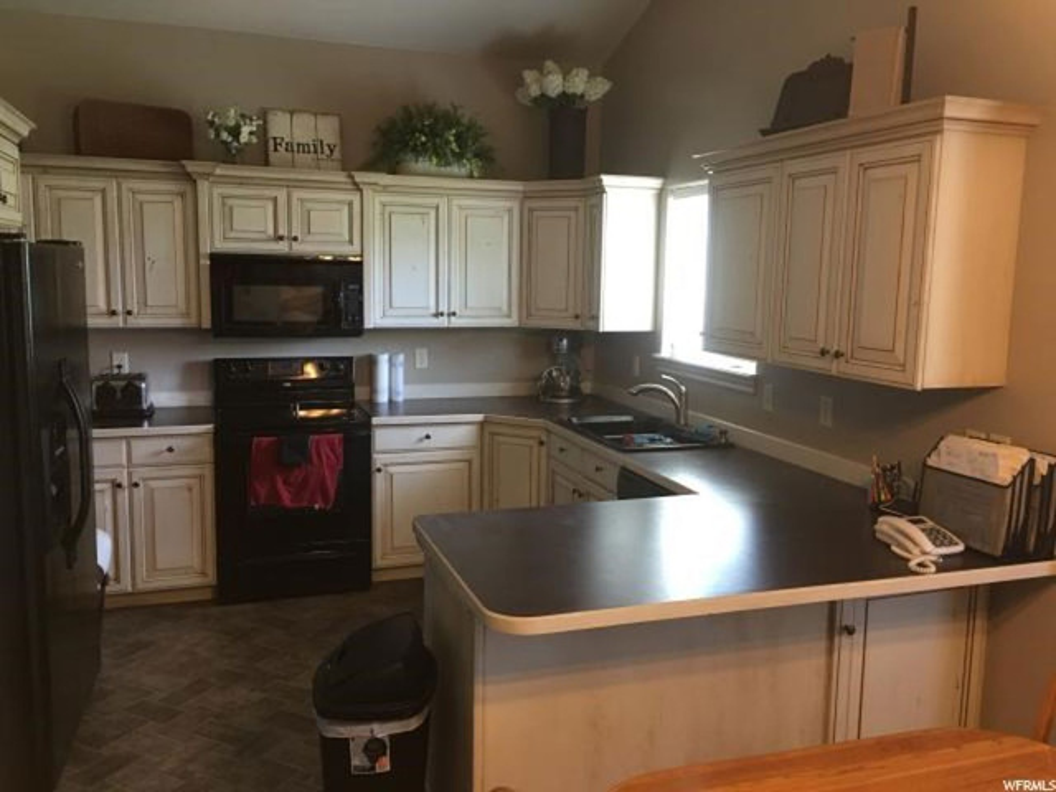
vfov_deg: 48.2
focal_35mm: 29
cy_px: 396
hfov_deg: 61.7
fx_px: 885
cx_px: 528
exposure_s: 1/15
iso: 50
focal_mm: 4.15
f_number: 2.2
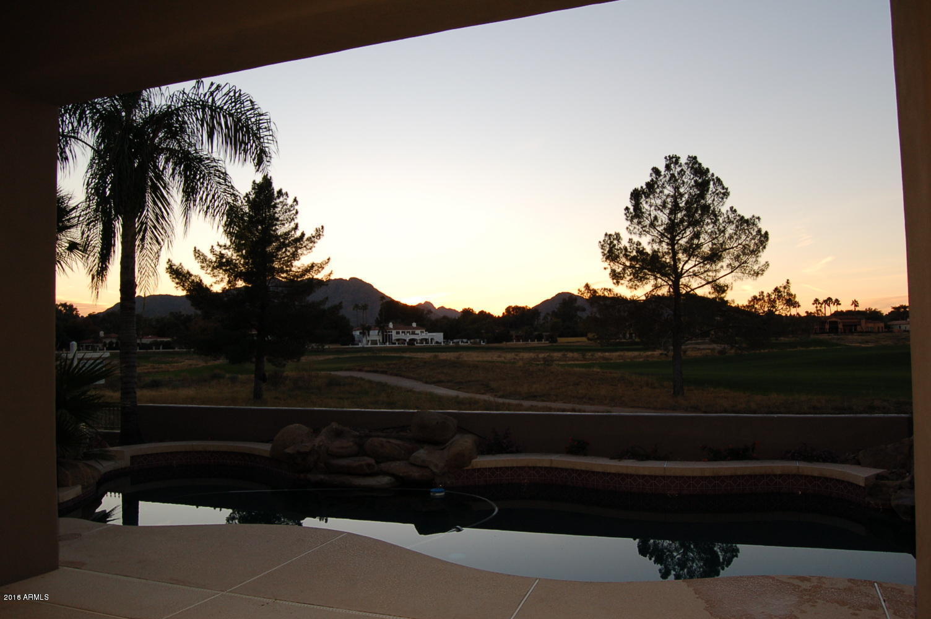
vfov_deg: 47.8
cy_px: 310
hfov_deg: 67.4
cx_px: 466
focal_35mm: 27
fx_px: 698
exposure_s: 1/125
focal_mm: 18
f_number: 5.6
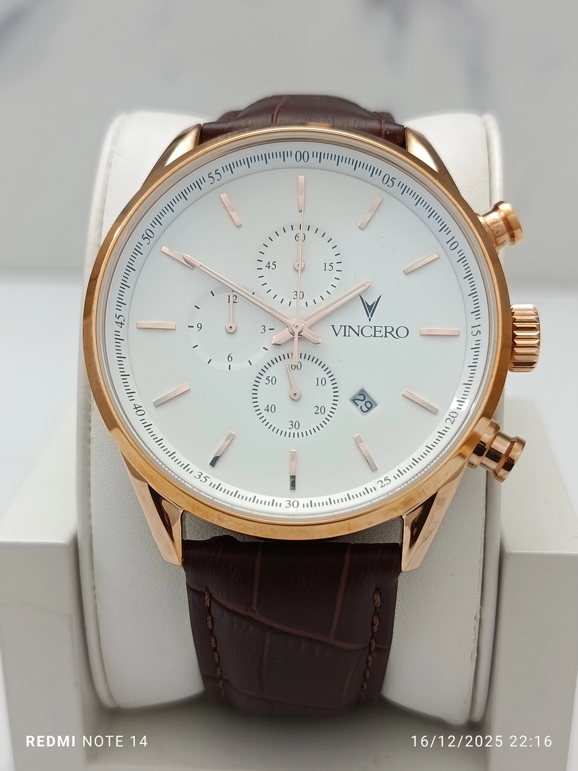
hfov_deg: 30.3
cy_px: 386
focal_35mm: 48
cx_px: 289
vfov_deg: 39.7
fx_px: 1069
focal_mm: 5.24
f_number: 1.7
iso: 379
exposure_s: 1/100
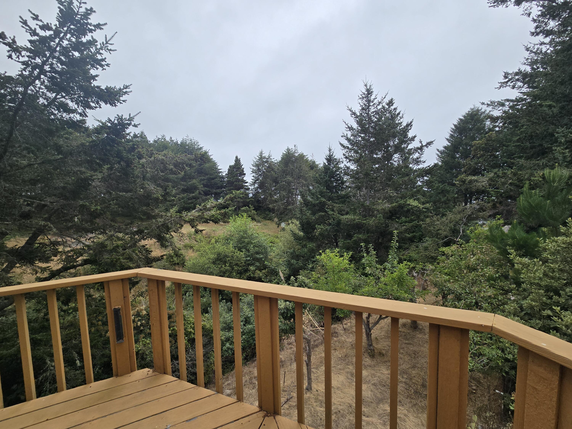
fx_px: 215
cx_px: 286
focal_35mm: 13
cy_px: 214
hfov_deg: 106.2
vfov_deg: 89.9
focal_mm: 2.2
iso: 50
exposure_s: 1/2397
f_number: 2.2
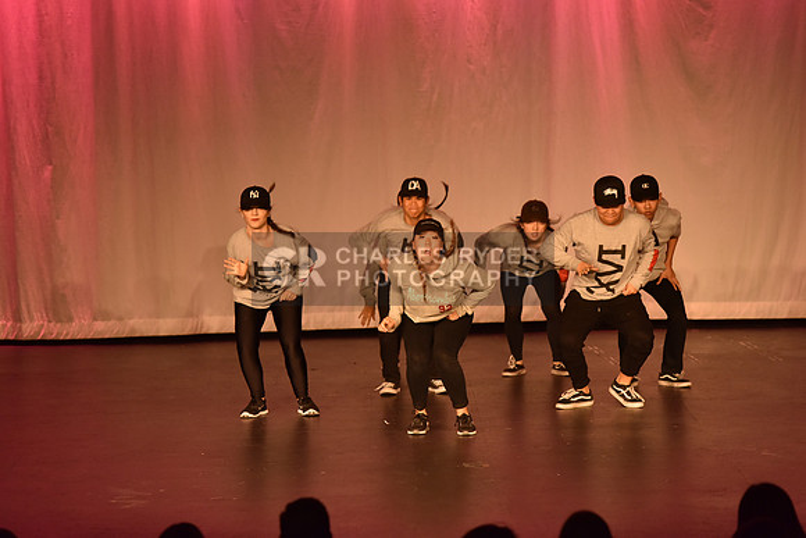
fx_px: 3359
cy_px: 269
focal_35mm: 150
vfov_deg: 9.2
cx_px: 403
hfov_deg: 13.7
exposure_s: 1/250
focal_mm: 150
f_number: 4
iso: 2000
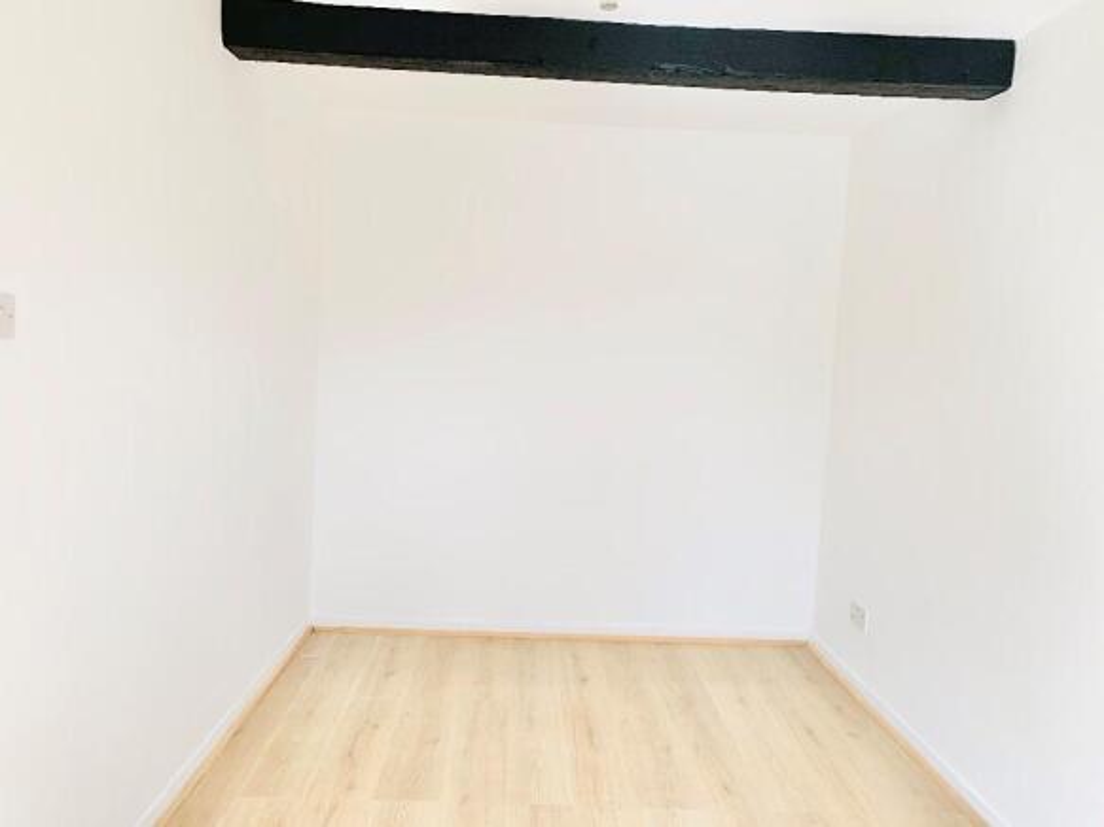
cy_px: 414
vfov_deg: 53.0
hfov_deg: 67.3
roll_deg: -3.3
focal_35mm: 26
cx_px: 552
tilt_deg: -3.3
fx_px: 829
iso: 32
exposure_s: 1/122
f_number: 1.8
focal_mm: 4.25
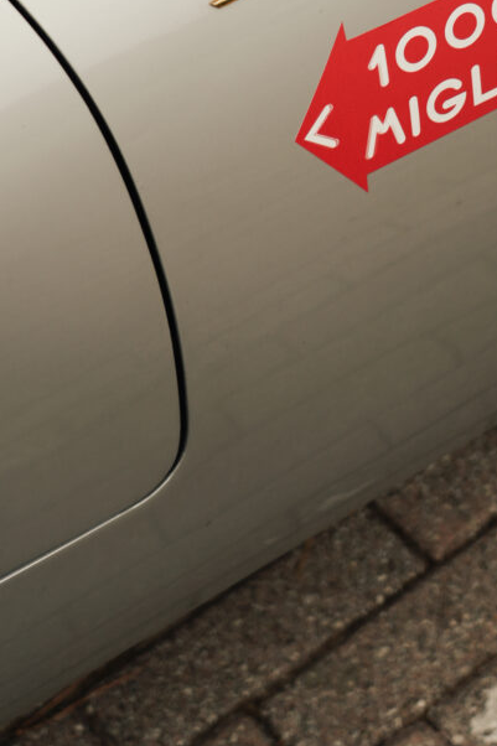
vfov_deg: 19.6
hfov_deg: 13.6
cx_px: 420
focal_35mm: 100
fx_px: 2072
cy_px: -71
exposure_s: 1/160
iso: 100
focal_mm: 43
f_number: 4
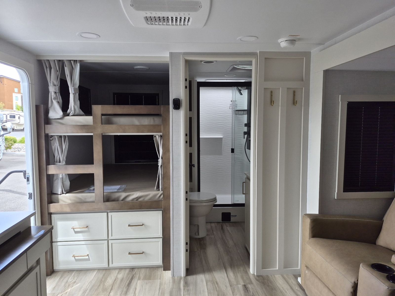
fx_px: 262
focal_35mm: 23
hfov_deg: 73.9
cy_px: 148
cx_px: 198
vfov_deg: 58.9
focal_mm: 5.4
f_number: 1.8
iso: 50
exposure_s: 1/182
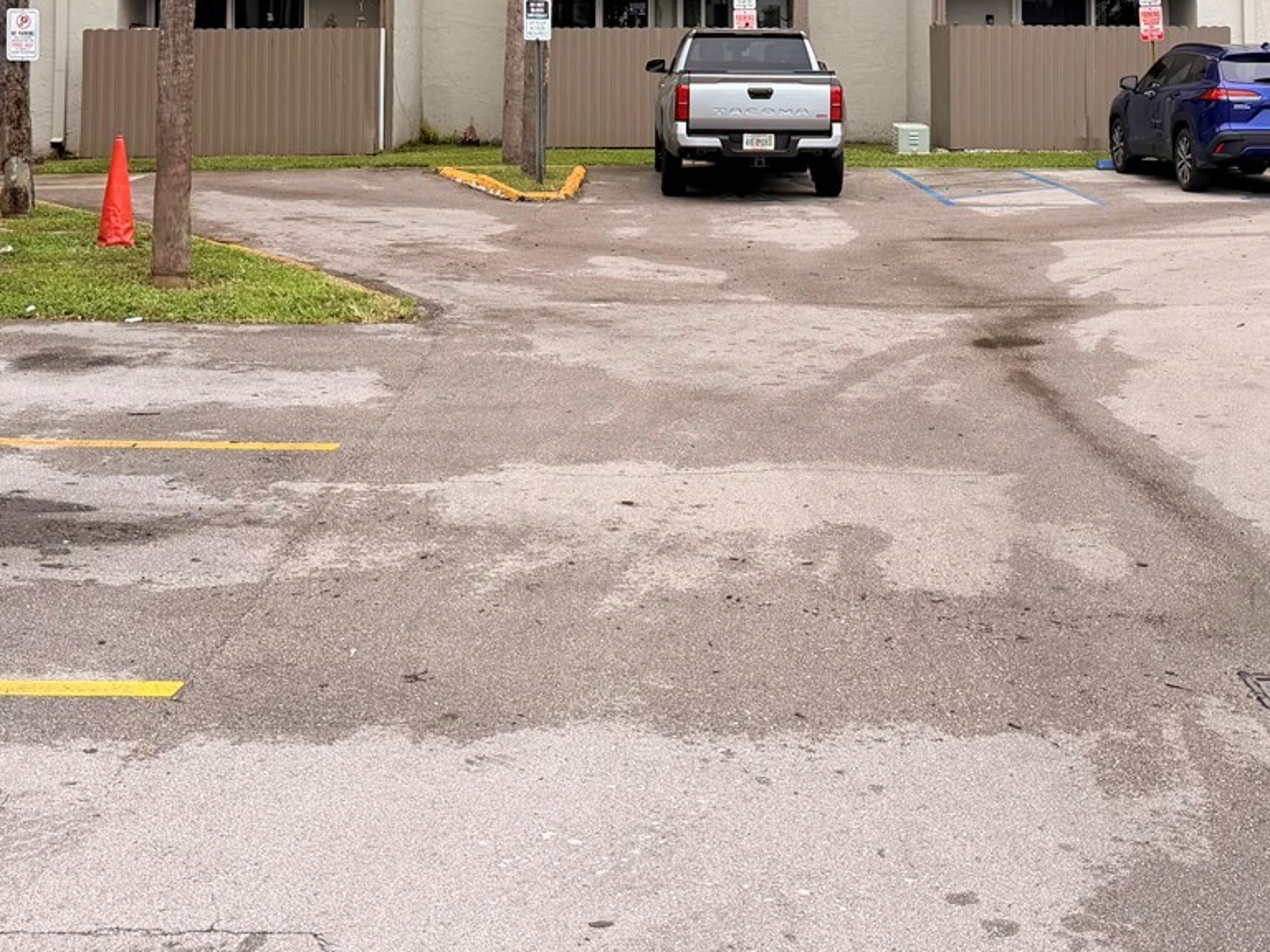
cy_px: -30
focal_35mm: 50
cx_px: 709
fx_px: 1834
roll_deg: -0.4
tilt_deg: +2.0
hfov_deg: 38.1
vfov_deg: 27.2
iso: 100
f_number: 1.78
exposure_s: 1/1091
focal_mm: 6.76
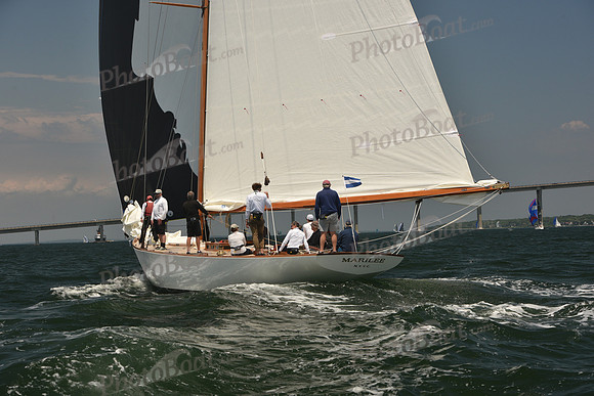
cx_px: 297
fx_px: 1155
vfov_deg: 19.5
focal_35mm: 70
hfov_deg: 28.8
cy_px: 198
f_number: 8
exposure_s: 1/640
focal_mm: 70
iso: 250
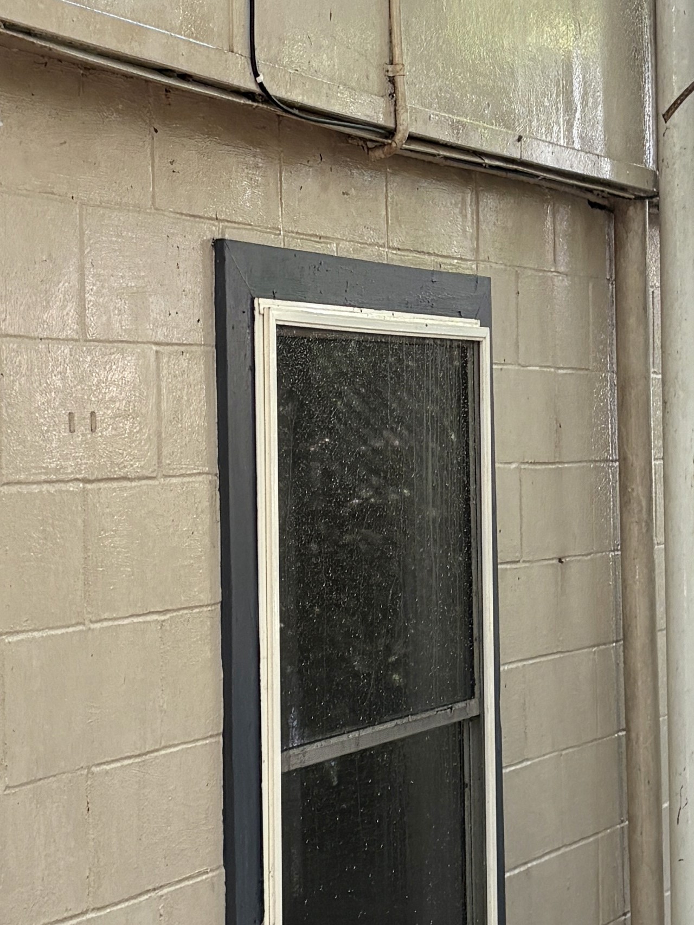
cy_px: 368
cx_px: 337
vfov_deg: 22.5
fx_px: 2326
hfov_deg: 17.0
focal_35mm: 87
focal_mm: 5.96
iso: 125
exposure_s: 1/121
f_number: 1.6
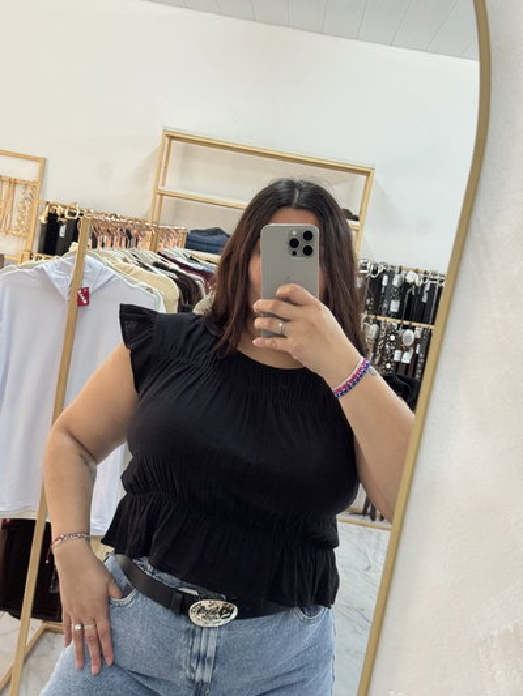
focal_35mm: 48
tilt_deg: -6.6
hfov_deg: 30.3
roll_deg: -9.2
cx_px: 262
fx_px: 967
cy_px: 348
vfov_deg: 39.6
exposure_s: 1/60
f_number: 1.78
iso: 200
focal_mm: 6.76
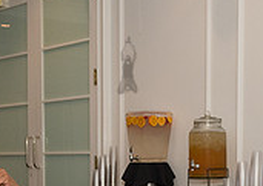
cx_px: 144
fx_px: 767
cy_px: 217
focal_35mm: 103
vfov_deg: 13.5
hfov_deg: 19.5
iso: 1600
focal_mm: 26
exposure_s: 1/320
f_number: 4
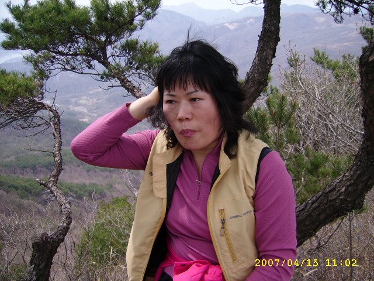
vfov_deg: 40.7
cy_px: 140
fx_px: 378
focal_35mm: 35
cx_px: 187
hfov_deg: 52.6
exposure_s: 1/648
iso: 50
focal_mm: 5.95
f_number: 2.8
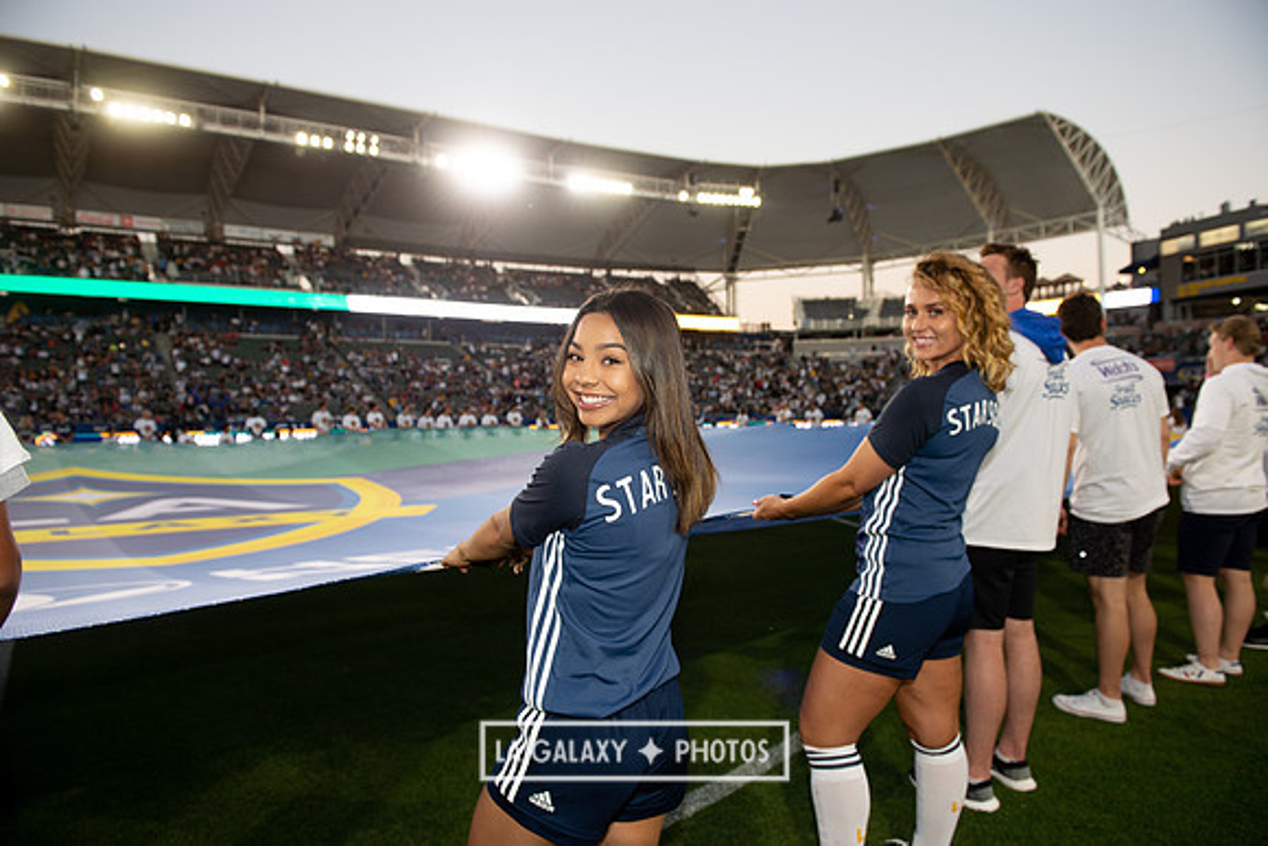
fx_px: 845
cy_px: 423
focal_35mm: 24
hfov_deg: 73.7
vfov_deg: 53.2
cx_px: 634
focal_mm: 24
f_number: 4
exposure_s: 1/200
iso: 400
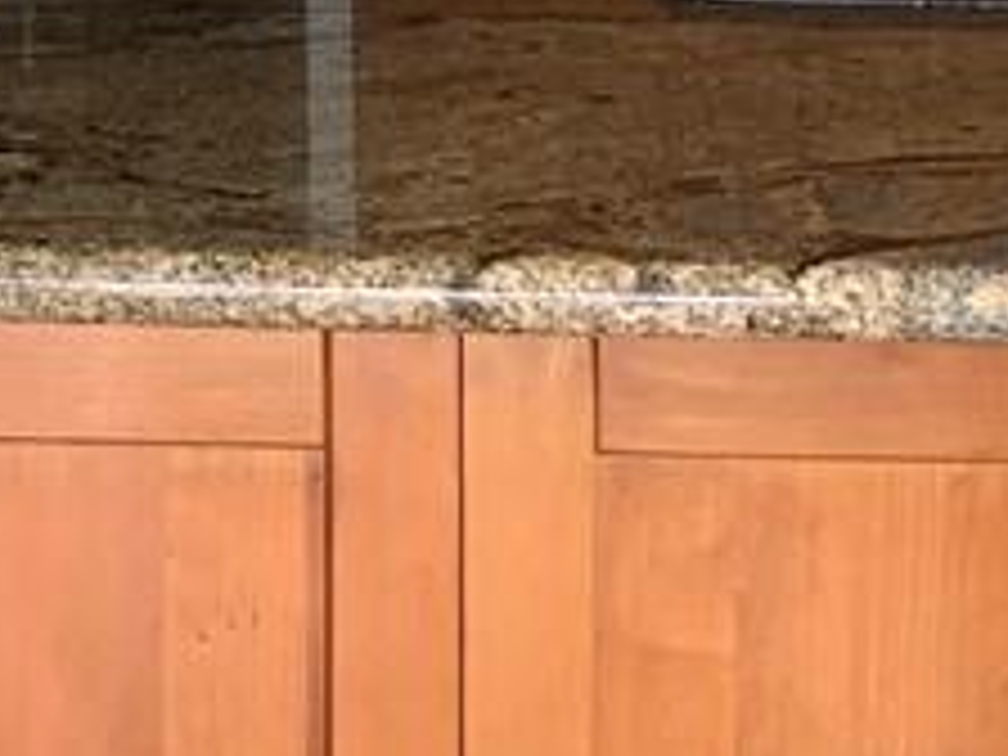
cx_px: -612
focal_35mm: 186
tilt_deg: -0.6
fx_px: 5416
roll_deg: +0.1
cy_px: -1026
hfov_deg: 10.2
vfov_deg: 7.5
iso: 100
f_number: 1.8
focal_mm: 4.25
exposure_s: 1/60
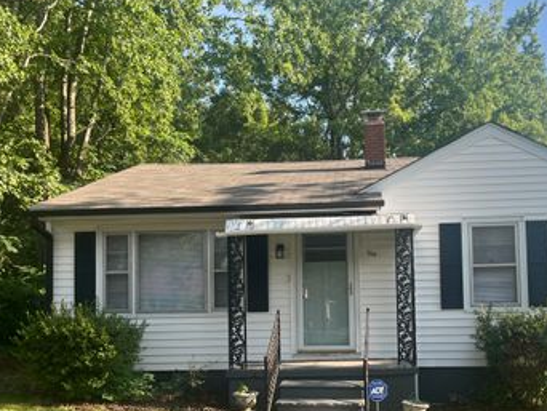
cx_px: 323
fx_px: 601
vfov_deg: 37.3
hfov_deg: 48.7
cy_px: 281
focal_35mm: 38
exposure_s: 1/821
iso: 50
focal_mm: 5.1
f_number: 1.6
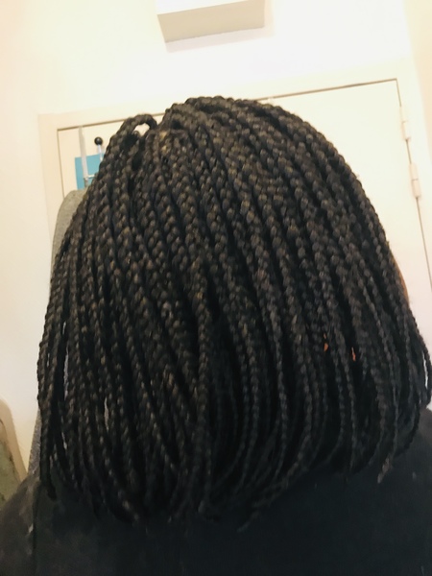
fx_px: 466
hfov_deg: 49.7
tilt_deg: +7.3
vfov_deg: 63.4
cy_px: 288
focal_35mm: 28
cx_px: 216
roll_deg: +6.8
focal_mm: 3.99
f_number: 1.8
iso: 100
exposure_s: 1/11
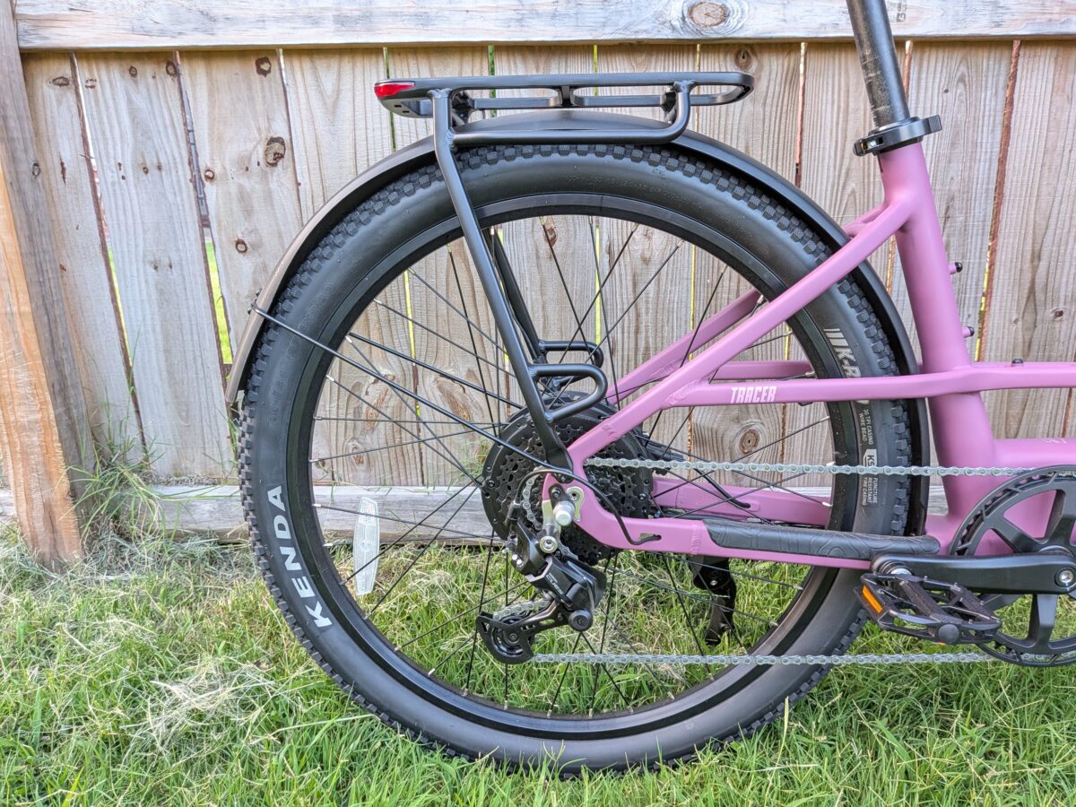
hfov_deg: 71.6
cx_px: 538
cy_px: 404
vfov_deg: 56.8
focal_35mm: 24
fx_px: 746
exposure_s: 1/68.2
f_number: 1.7
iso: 193
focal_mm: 4.53
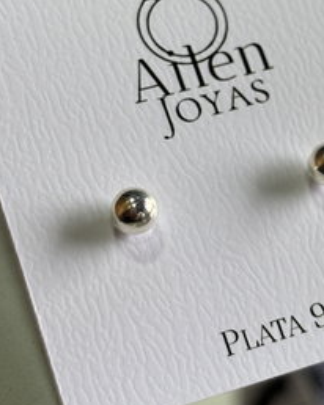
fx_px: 1260
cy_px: 155
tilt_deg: -44.5
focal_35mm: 105
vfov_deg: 18.3
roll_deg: -2.1
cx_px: 236
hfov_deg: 14.6
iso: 50
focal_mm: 5.96
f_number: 1.6
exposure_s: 1/100
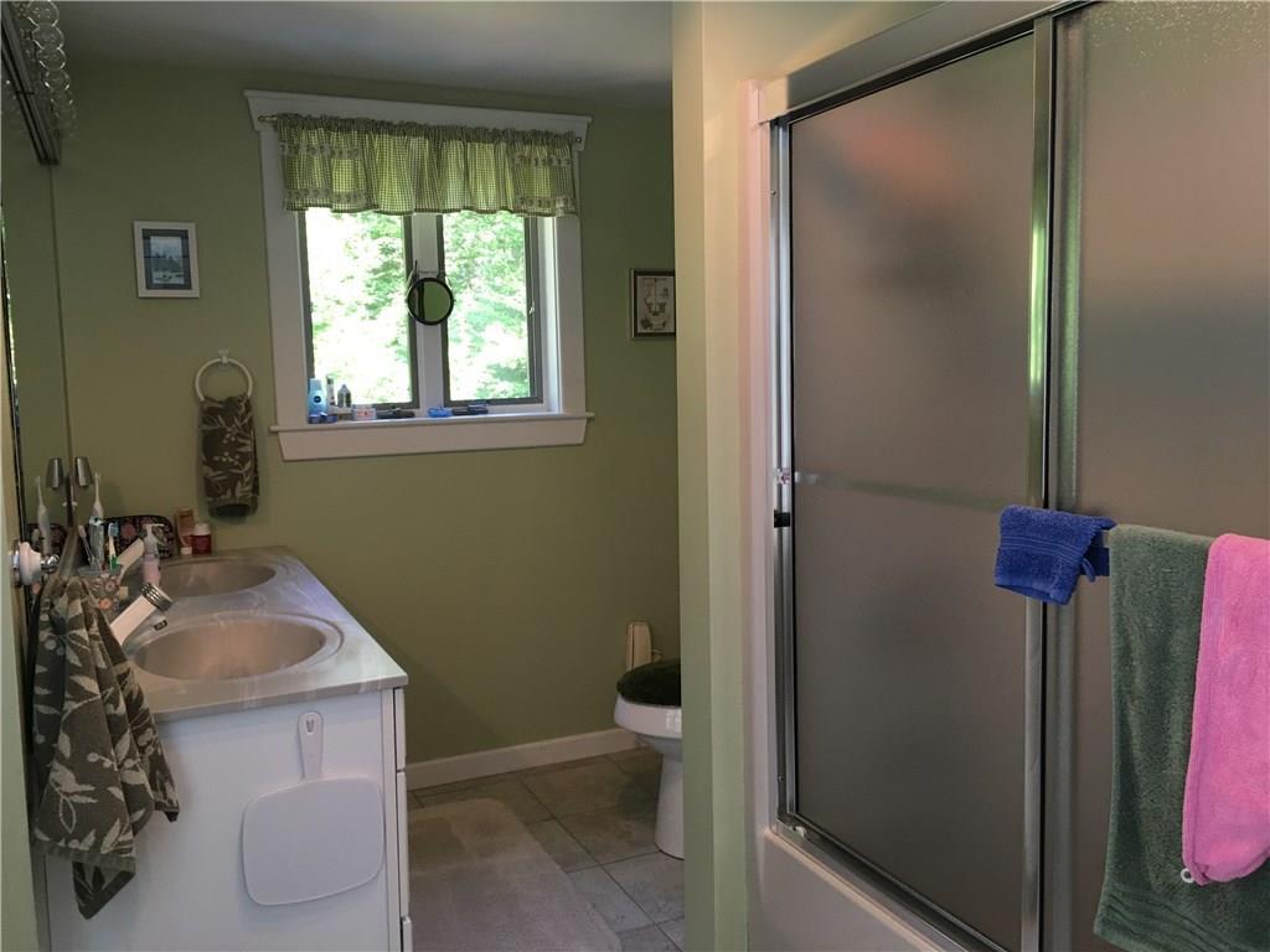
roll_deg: +1.3
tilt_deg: -5.5
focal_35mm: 29
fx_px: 1064
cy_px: 476
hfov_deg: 61.7
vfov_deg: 48.2
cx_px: 635
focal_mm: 4.15
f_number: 2.2
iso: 40
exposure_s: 1/15
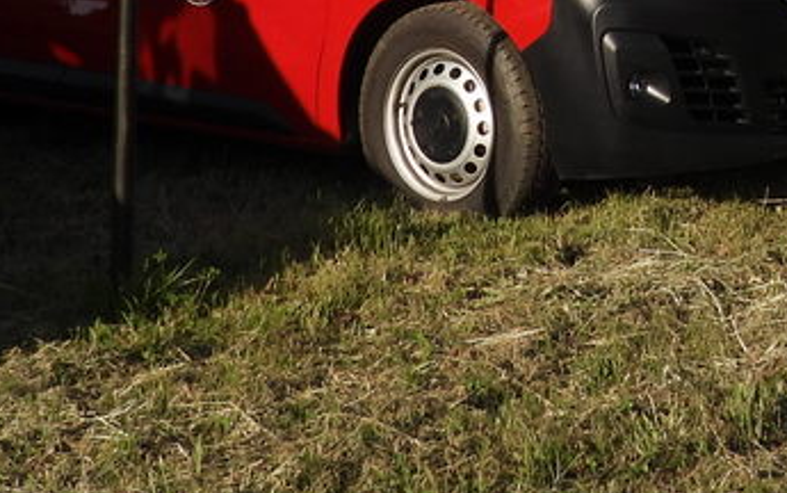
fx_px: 3004
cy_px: -217
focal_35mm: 140
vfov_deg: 9.2
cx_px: 906
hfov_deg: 14.5
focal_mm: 6.8
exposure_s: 1/1250
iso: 100
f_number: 3.2
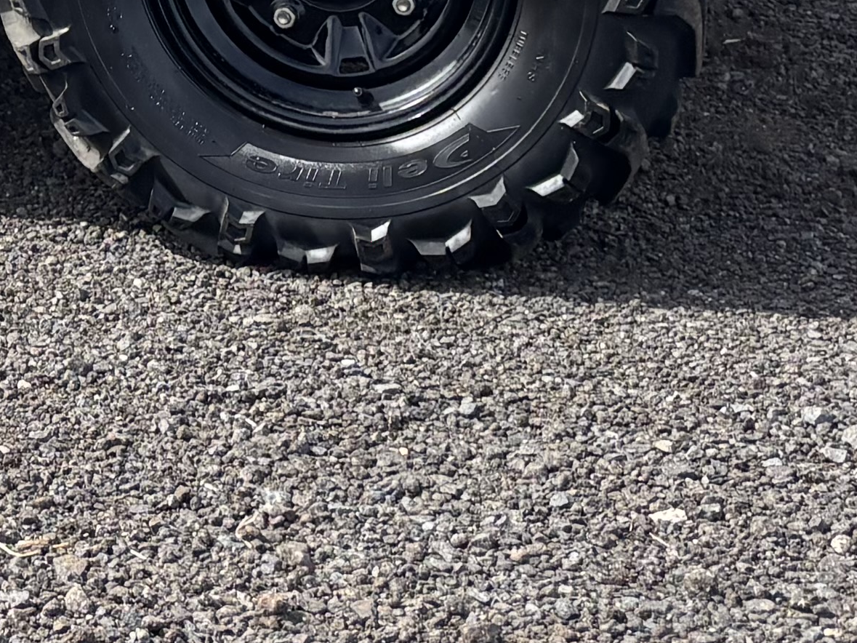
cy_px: -436
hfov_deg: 14.2
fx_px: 3119
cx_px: -567
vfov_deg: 11.1
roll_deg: -1.2
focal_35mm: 126
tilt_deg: -5.6
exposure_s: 1/2571
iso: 50
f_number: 1.6
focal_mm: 5.96
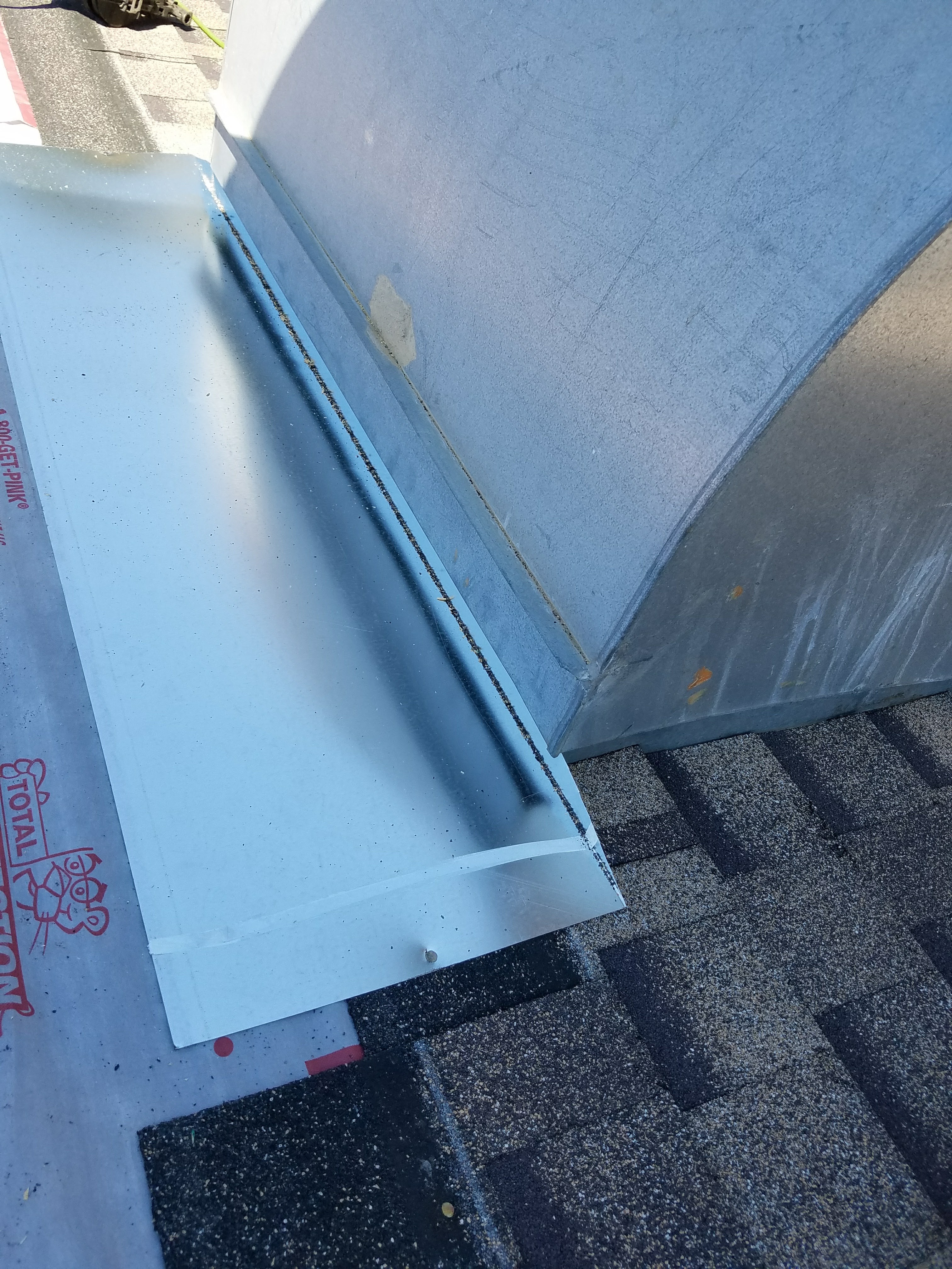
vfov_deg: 67.3
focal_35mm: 26
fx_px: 953
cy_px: 634
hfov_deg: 53.1
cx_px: 476
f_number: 1.7
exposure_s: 1/972
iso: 50
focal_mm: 4.2
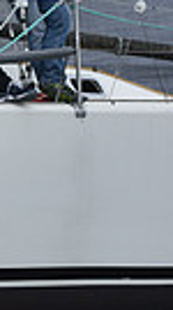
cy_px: 87
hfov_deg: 3.6
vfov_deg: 6.8
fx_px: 2595
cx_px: -473
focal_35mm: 317
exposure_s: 1/800
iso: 400
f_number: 5
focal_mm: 70
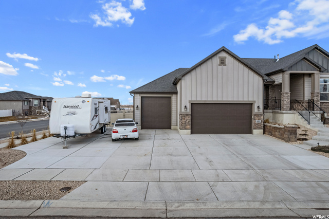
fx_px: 201
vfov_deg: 57.2
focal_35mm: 22
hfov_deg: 78.6
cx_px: 164
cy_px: 110
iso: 100
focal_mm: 8.38
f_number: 2.8
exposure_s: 1/2000
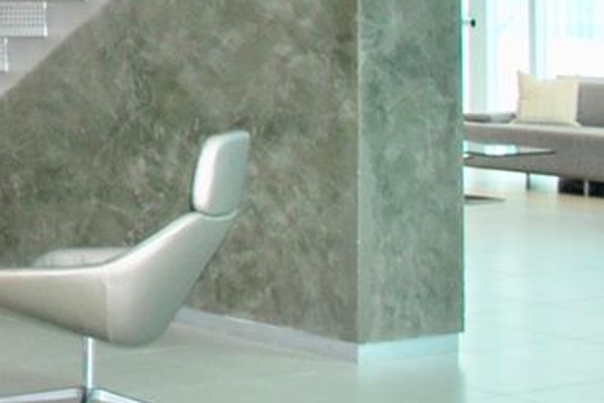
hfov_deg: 15.3
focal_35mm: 114
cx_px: -513
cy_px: -169
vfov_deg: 11.6
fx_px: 1913
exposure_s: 1/60
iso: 200
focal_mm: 18
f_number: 3.5
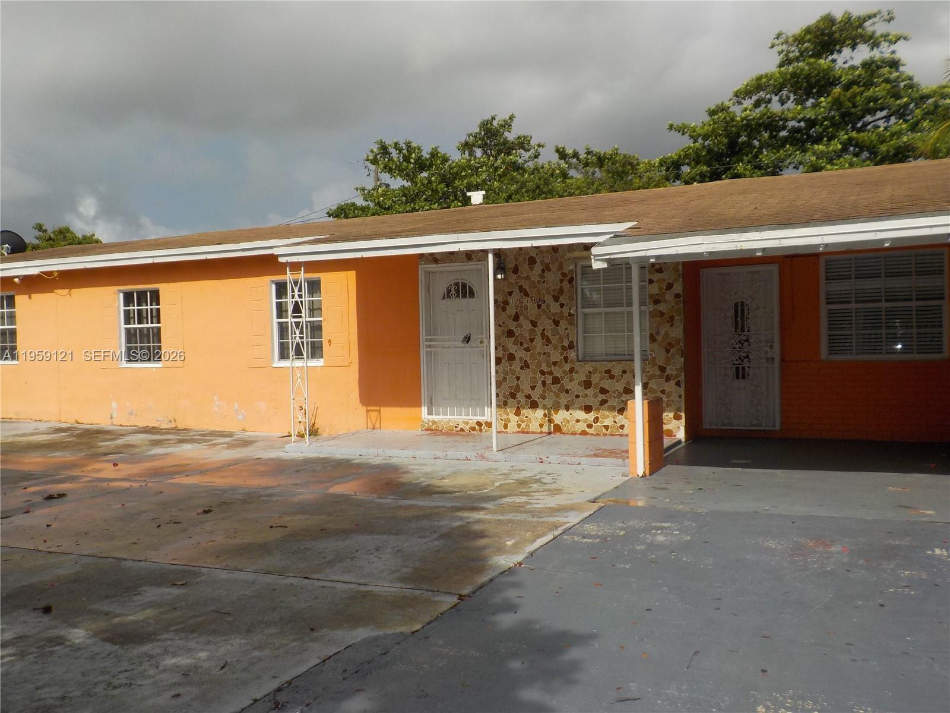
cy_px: 356
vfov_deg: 46.8
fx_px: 823
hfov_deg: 60.0
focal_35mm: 30
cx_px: 475
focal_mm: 4.1
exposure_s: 1/800
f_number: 6.6
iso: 125
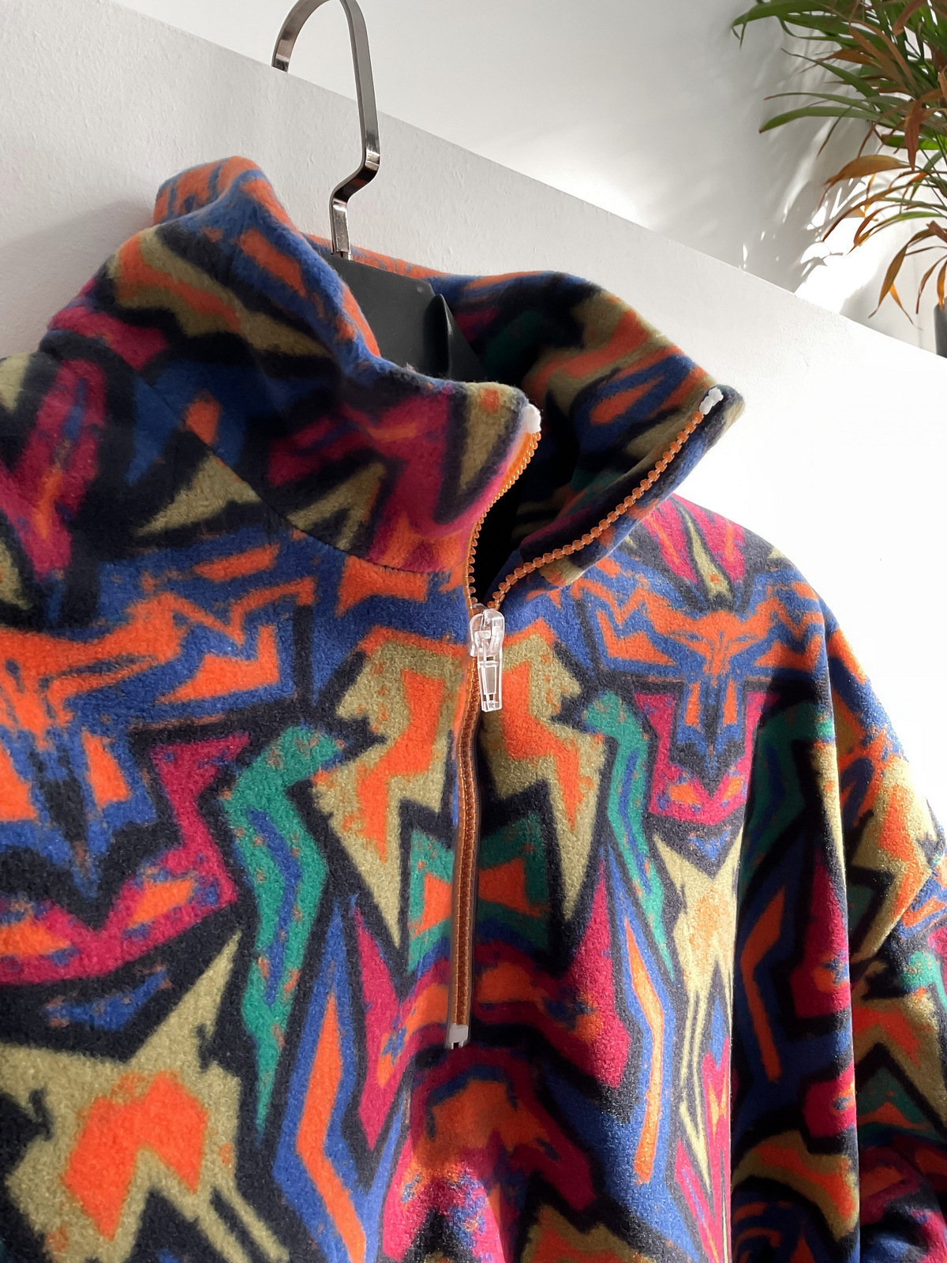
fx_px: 1058
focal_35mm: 29
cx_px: 474
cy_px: 632
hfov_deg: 48.2
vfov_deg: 61.7
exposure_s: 1/120
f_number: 1.8
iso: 64
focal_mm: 3
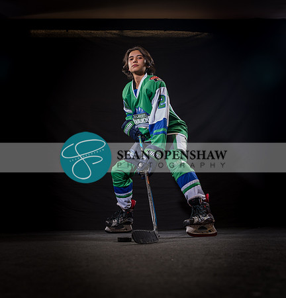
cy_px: 183
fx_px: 366
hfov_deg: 42.5
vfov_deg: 44.0
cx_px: 119
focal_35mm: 38
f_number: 2.8
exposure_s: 1/160
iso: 80
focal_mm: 24
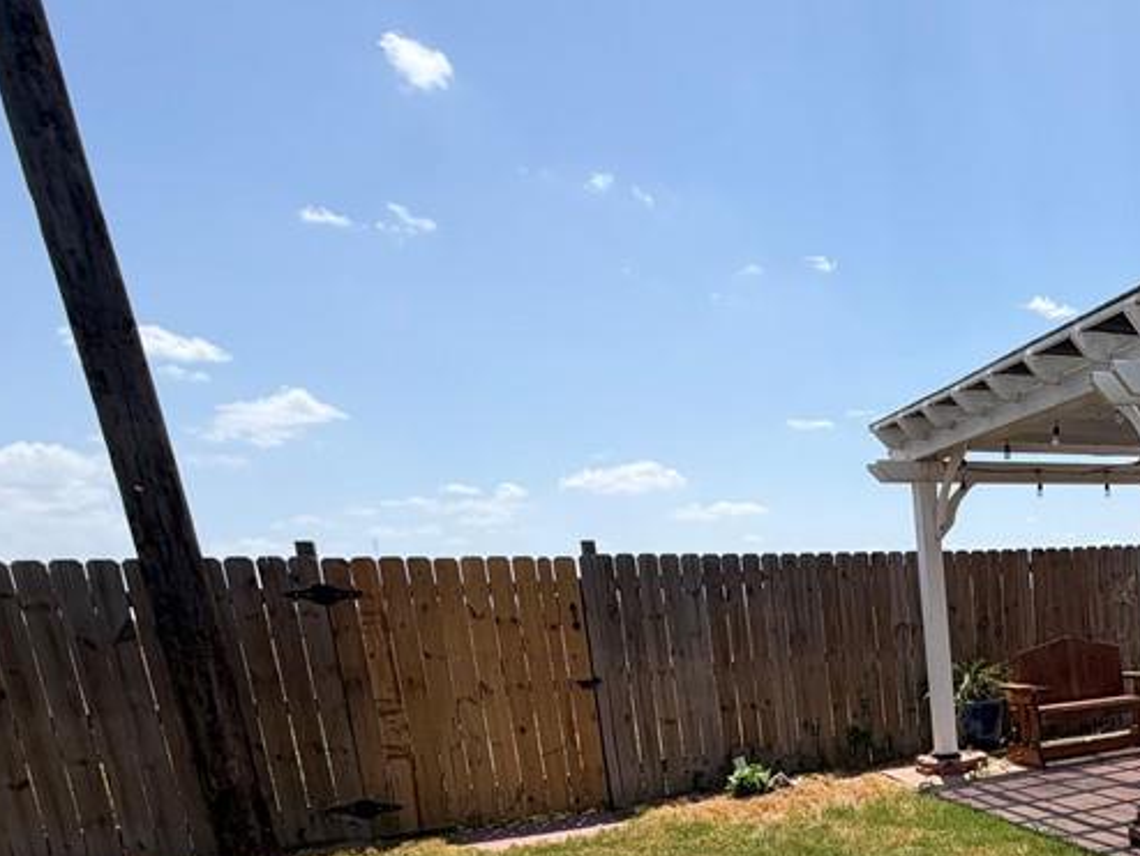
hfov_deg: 53.2
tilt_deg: -12.0
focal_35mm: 29
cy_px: 810
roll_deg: +3.6
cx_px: 1045
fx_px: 956
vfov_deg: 43.1
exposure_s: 1/779
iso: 20
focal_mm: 2.22
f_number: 2.2
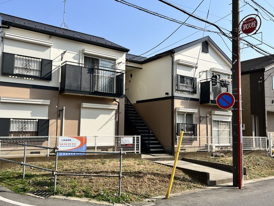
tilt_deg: +6.0
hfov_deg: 58.3
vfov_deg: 45.4
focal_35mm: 31
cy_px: 100
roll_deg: -0.7
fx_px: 245
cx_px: 128
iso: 50
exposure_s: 1/4444
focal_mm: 5.7
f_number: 1.5
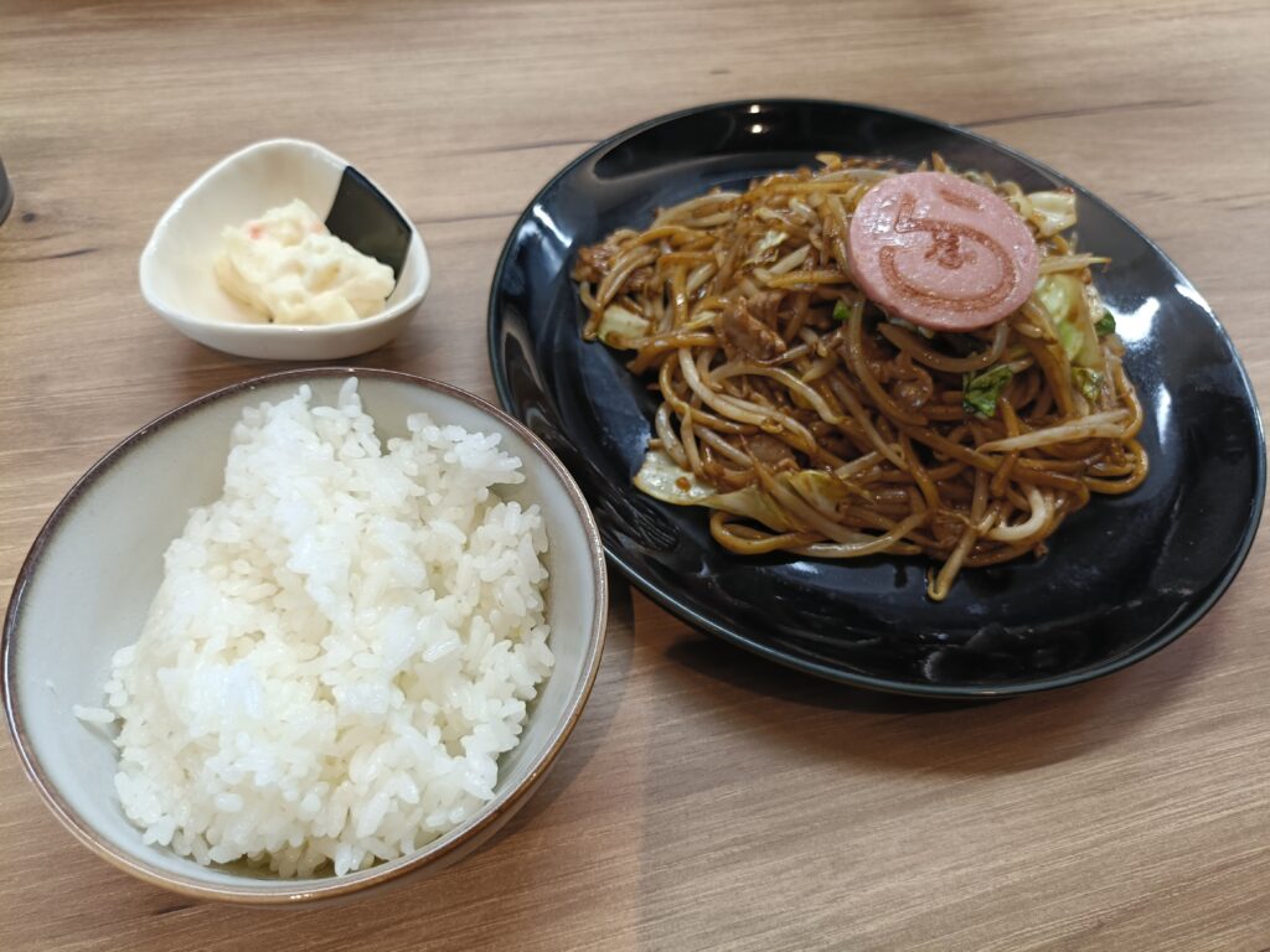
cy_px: 476
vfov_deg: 54.9
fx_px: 917
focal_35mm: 25
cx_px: 635
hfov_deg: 69.4
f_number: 1.7
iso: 250
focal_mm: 4.7
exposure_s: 1/60
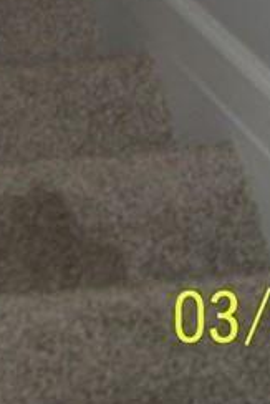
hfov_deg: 8.4
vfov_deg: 12.6
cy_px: -157
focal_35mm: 157
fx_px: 1764
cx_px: -235
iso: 64
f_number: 2.8
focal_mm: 5.85
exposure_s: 1/30
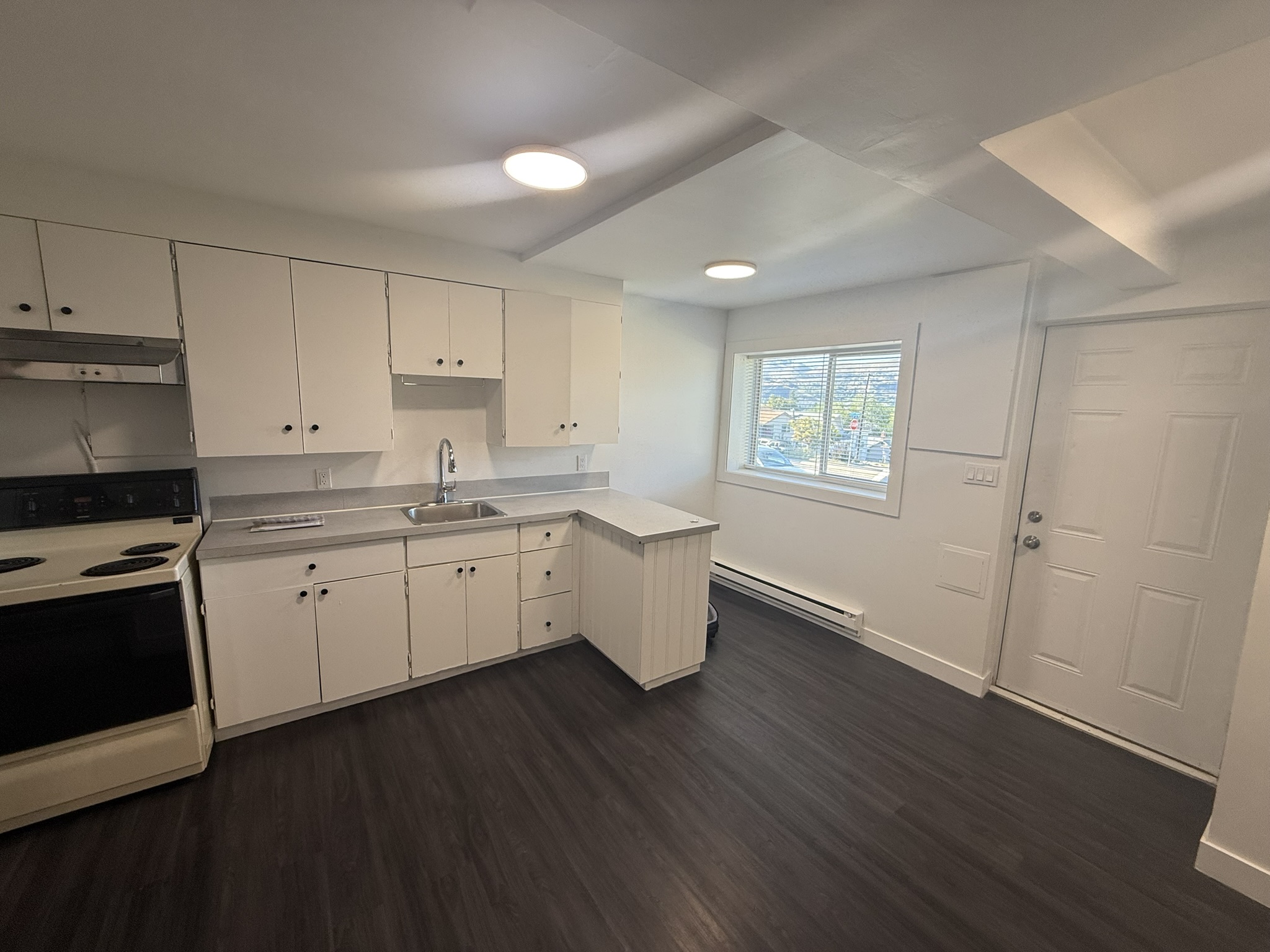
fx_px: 514
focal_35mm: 14
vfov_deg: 85.7
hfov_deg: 102.1
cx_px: 635
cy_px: 476
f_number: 2.2
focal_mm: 2.22
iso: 64
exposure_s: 1/99
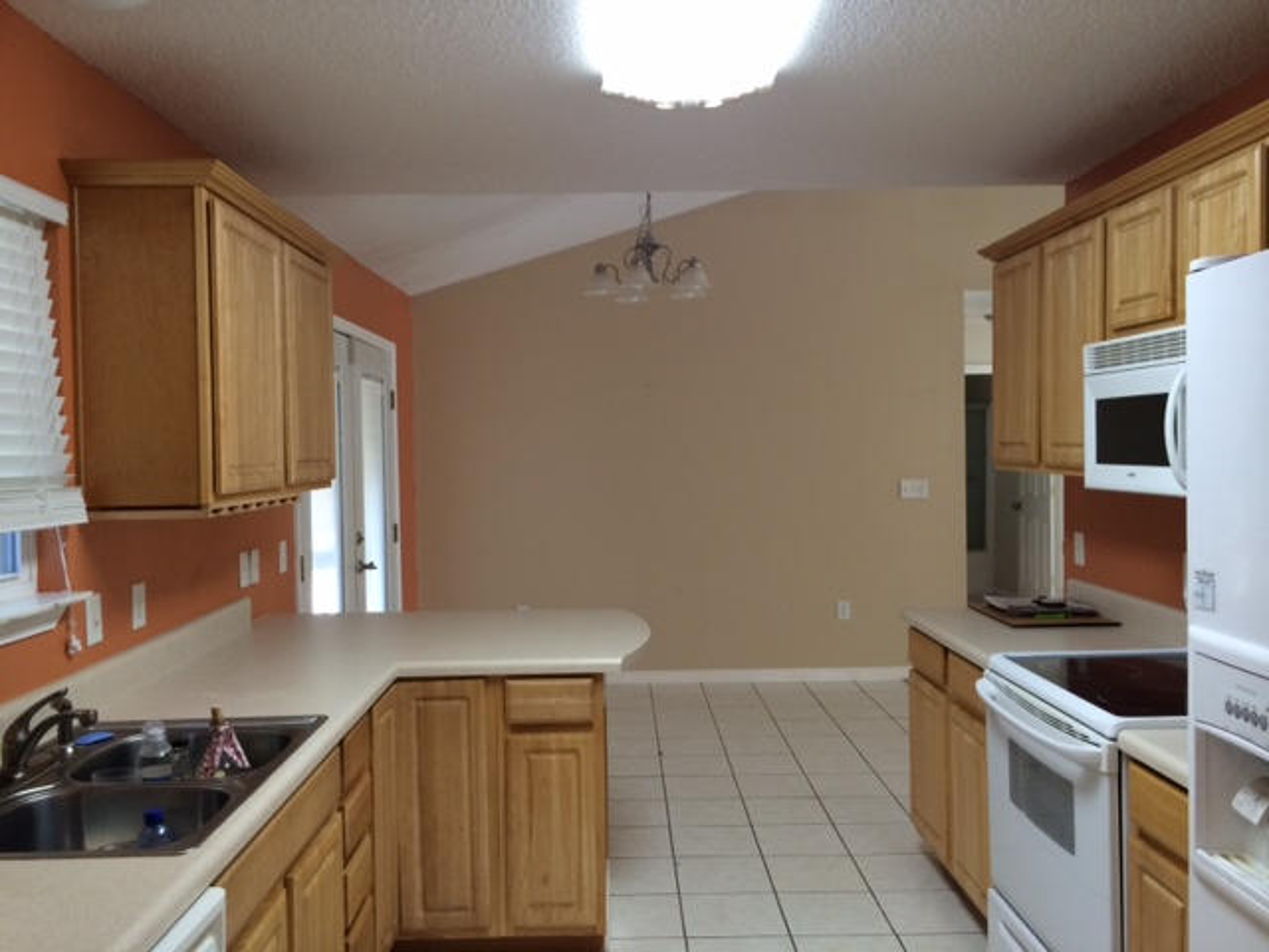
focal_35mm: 30
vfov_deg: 46.8
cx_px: 634
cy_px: 476
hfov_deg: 60.0
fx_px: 1100
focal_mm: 4.12
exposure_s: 1/33
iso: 80
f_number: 2.2
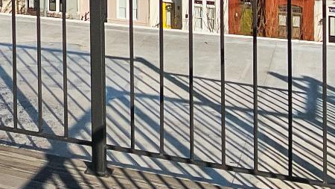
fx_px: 1146
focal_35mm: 129
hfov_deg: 15.7
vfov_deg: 9.0
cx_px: -118
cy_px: -137
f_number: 1.5
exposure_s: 1/8000
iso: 50
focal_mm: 5.7
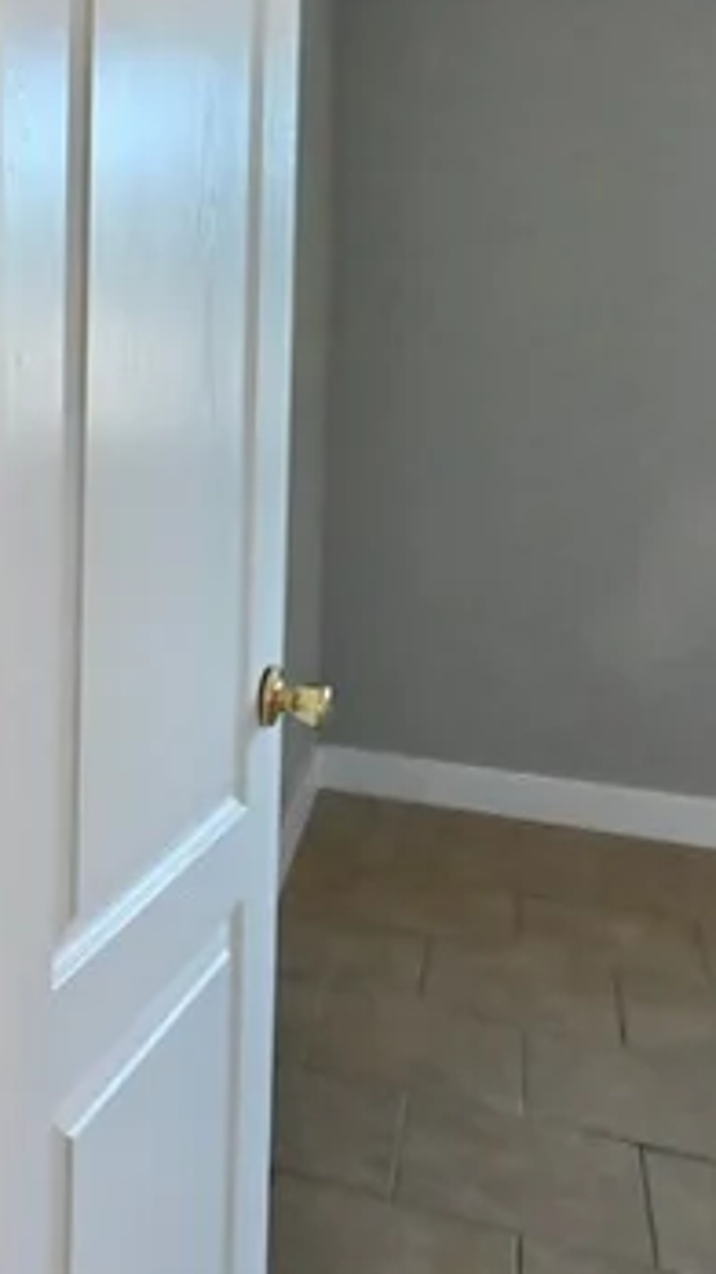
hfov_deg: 23.8
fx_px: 1453
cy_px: 381
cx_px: -259
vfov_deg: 46.3
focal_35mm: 43
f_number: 11
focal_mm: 14
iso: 12800
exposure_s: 1/60
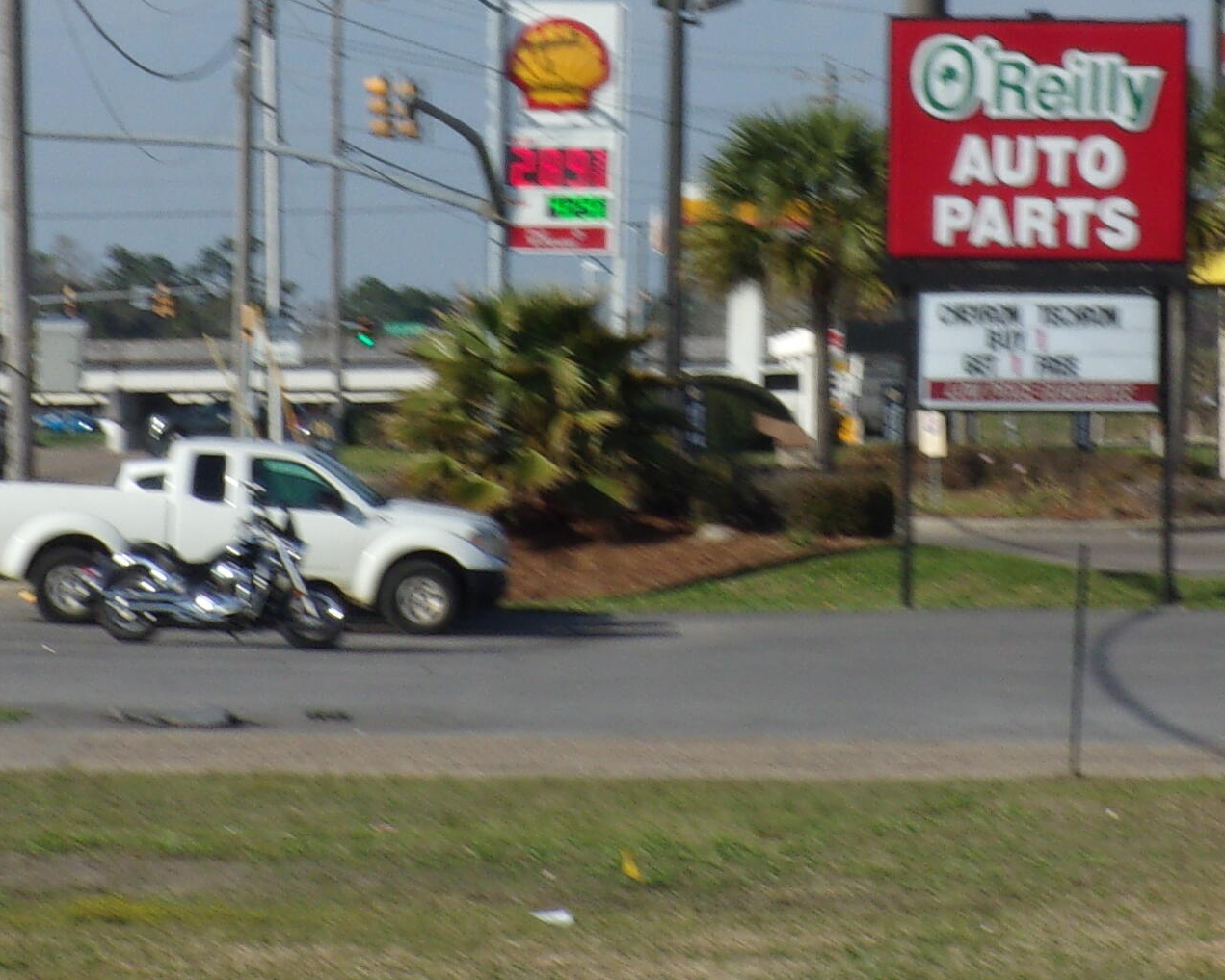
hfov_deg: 7.3
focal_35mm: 265
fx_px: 9608
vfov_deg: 5.8
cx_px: 673
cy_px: 65
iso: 80
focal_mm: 20.6
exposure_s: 1/70
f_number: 16.5
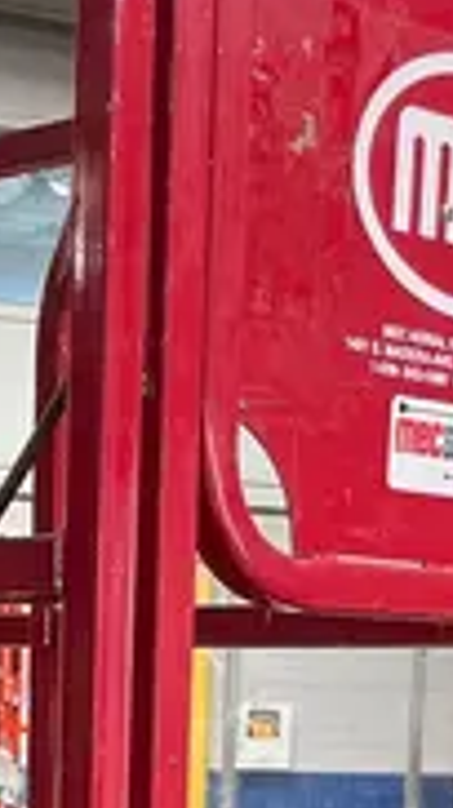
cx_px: 120
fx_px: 2441
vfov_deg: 16.9
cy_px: 1245
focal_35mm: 114
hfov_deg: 10.6
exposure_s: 1/60
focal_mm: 5.1
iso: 200
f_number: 1.6
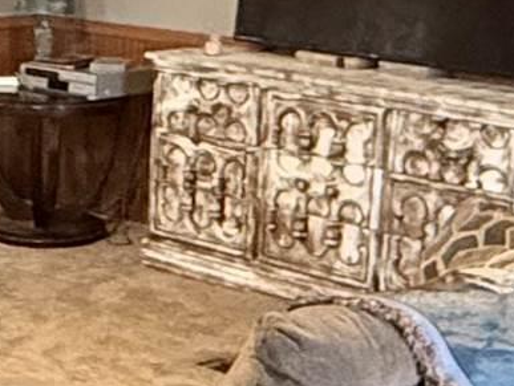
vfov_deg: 13.3
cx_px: -31
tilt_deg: -8.3
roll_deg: -0.3
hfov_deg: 17.2
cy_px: 93
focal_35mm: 111
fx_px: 1650
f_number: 2.2
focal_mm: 2.22
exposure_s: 1/60
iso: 800
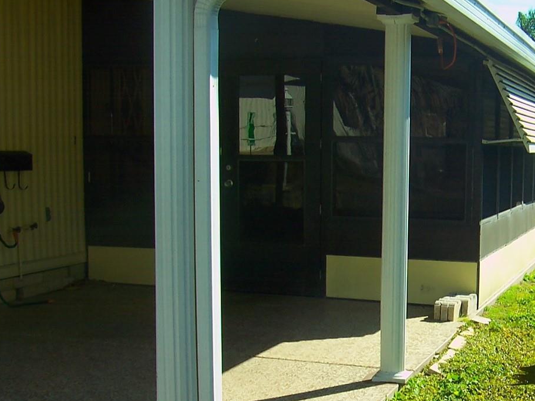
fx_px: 1004
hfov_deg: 29.5
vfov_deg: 22.3
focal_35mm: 65
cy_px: 310
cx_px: 386
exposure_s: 1/180
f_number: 5.6
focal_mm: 5.6
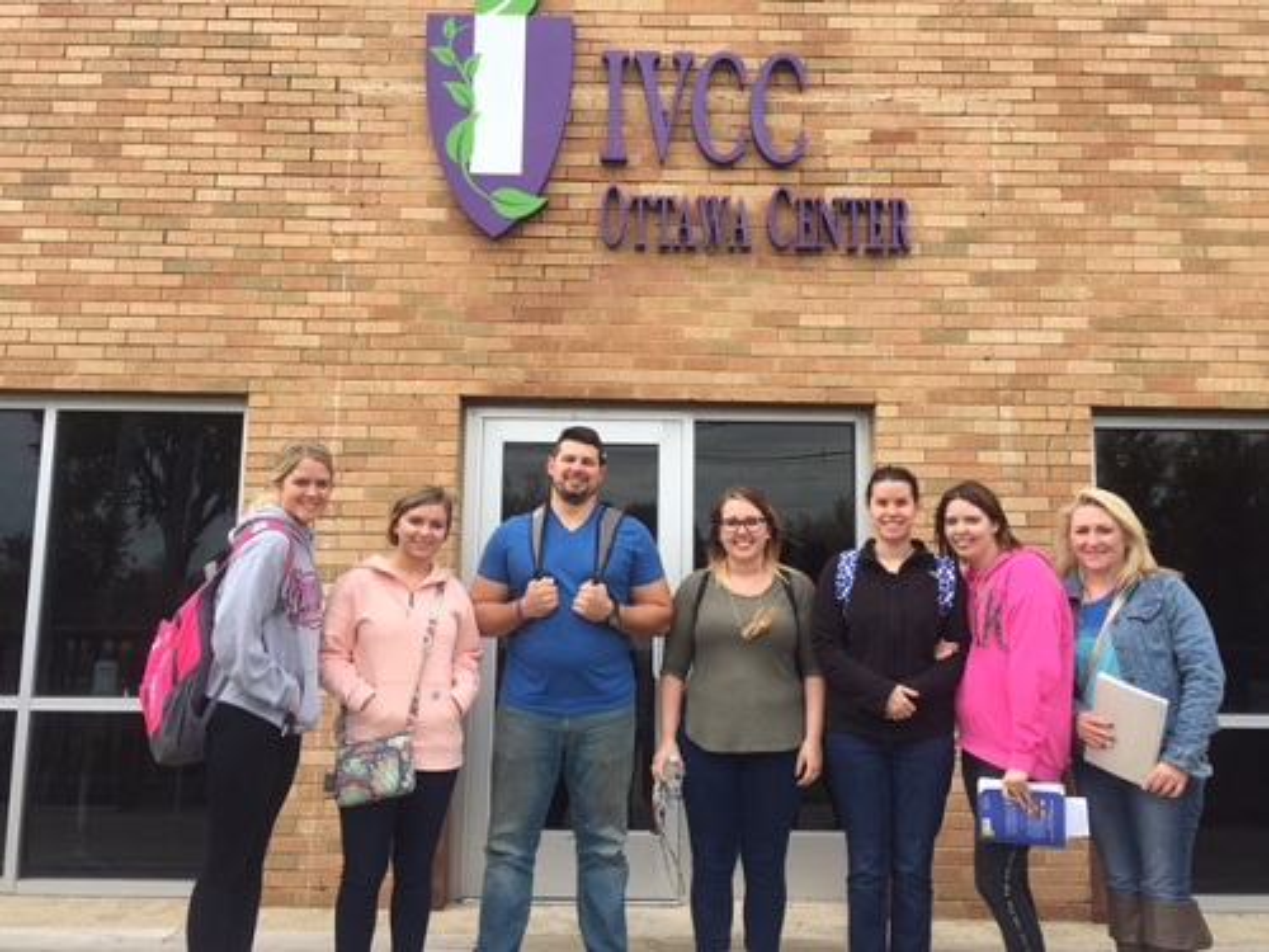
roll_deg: -1.1
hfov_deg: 61.7
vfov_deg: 48.2
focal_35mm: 29
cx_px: 634
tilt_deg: +9.2
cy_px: 476
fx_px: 1063
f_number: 2.2
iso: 32
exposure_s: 1/732
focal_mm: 4.15
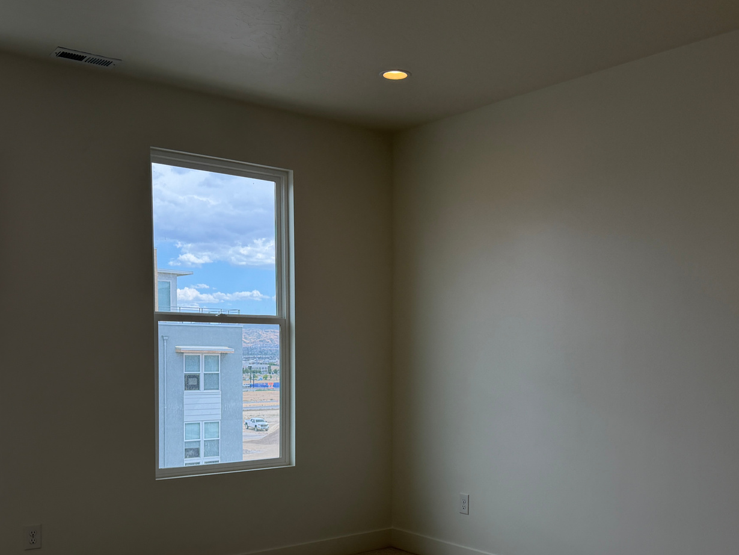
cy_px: 386
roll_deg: +1.5
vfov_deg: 35.5
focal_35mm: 40
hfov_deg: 46.7
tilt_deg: -0.3
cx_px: 417
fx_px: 854
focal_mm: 6.76
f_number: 1.78
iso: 100
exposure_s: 1/772
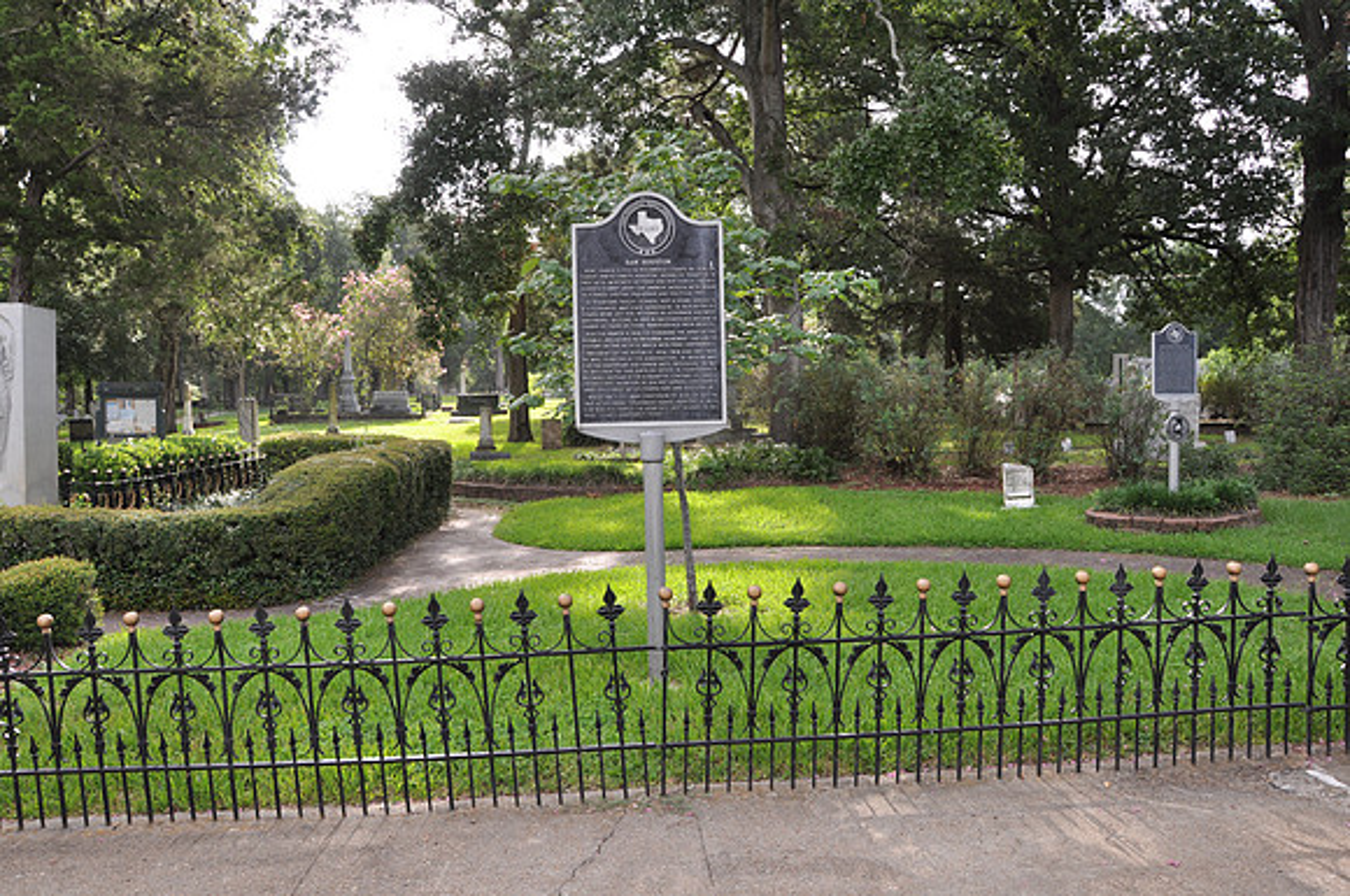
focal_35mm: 27
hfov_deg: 67.5
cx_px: 675
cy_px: 448
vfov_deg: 47.8
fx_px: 1011
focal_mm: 18
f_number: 8
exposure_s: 1/60
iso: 200
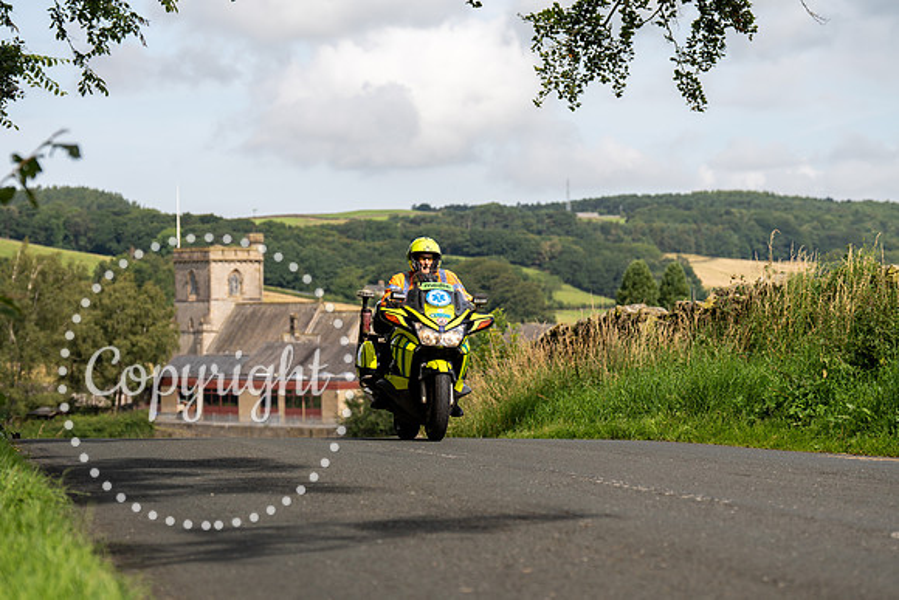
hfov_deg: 20.0
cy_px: 300
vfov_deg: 13.4
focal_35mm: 102
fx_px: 2548
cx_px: 450
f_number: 4
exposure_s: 1/1000
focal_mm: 102
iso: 100
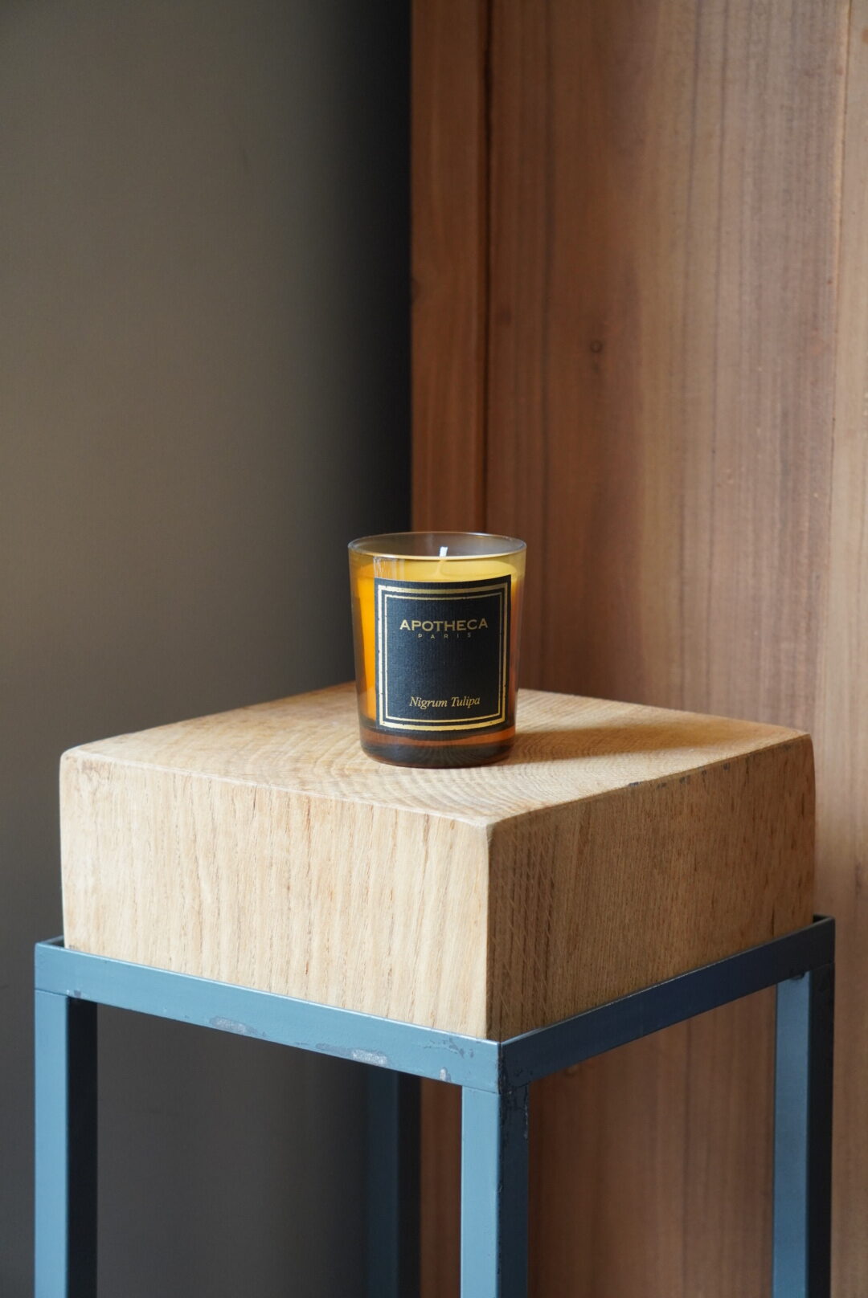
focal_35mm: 92
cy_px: 649
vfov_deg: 22.2
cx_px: 434
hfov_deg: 15.0
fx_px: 3303
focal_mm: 61
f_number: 4.5
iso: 1250
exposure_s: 1/160
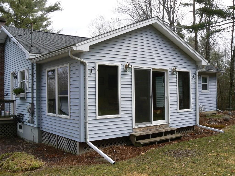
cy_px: 88
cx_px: 118
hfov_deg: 51.4
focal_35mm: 36
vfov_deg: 39.7
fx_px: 244
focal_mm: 6
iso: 80
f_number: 5.6
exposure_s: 1/125
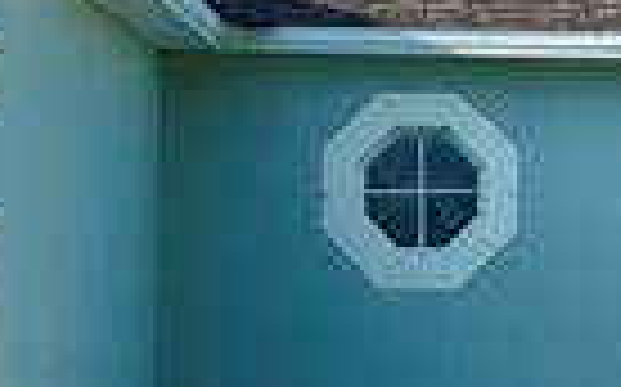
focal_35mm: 189
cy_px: 234
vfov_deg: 6.9
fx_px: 3196
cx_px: 544
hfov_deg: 11.0
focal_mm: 4.3
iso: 80
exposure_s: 1/500
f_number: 3.3
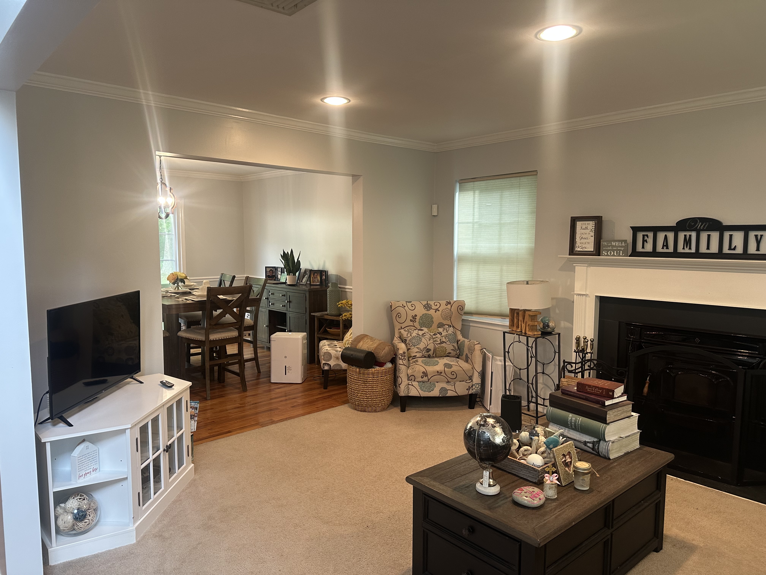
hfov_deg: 71.6
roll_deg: +0.0
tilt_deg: -5.5
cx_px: 383
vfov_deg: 56.8
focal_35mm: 24
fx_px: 531
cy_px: 288
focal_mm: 6.86
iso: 160
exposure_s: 1/60
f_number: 1.78
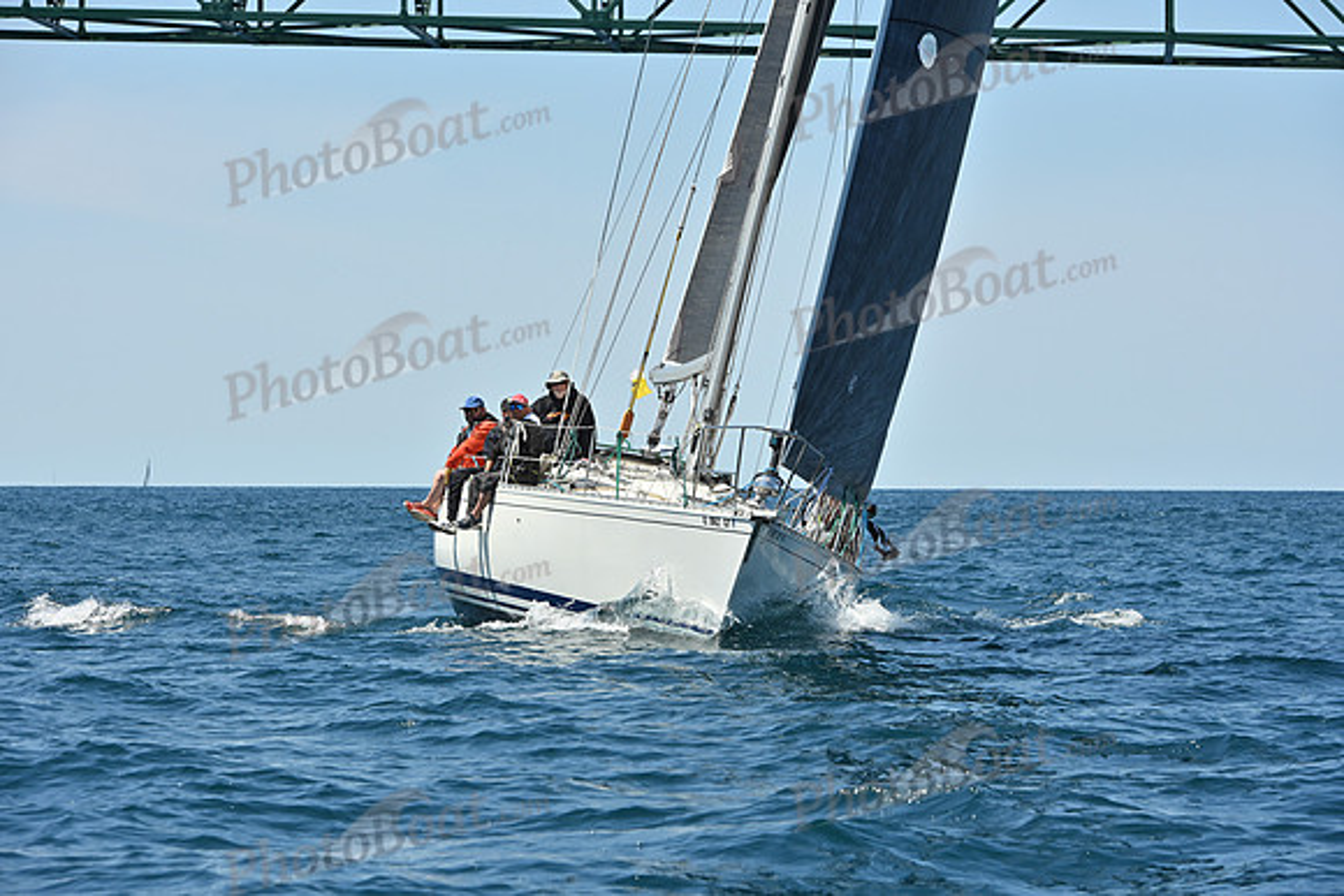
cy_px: 448
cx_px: 672
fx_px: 5974
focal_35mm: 160
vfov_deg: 8.6
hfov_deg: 12.8
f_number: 10
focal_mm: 160
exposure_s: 1/1000
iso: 320
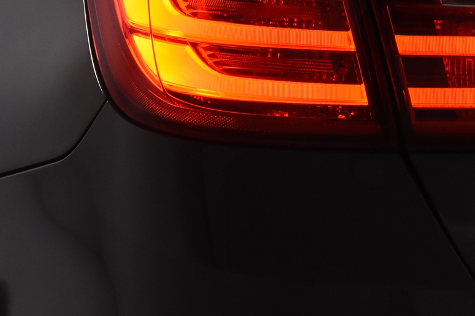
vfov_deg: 6.3
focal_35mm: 217
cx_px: 176
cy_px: -50
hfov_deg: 9.5
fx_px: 2862
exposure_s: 1/400
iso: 1600
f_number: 5
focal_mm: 58
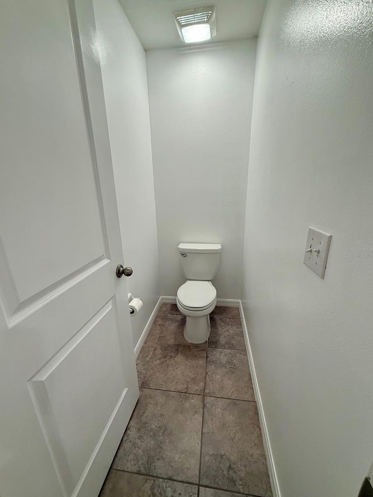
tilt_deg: -17.4
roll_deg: +1.7
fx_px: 216
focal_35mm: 15
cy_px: 255
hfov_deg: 81.7
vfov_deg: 98.2
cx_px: 182
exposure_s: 1/120
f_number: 2.2
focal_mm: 2.22
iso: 200
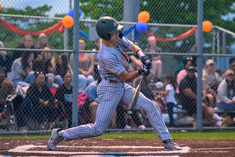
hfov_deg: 10.5
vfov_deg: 7.0
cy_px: 64
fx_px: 1282
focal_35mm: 196
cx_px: 118
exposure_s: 1/2000
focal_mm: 120
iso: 12800
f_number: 2.8
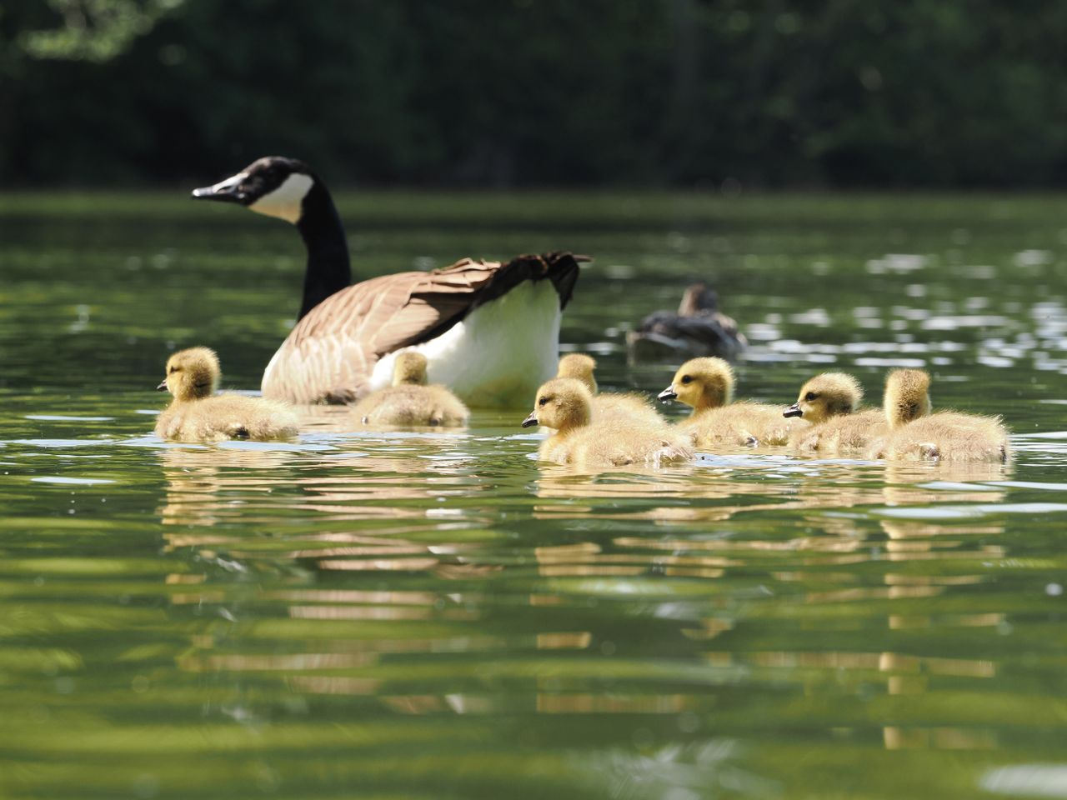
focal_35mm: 300
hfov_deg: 6.6
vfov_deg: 5.0
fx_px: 9247
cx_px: 534
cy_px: 400
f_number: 7.1
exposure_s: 1/400
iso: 500
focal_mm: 150
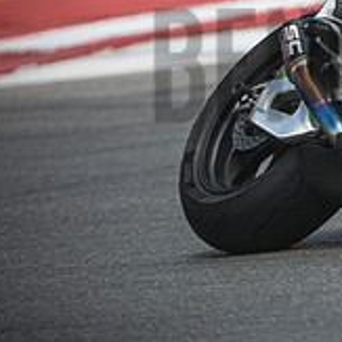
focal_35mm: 1272
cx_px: 596
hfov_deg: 1.4
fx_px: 14218
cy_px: 68
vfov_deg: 1.4
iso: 800
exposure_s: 1/4000
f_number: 2.8
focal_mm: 280
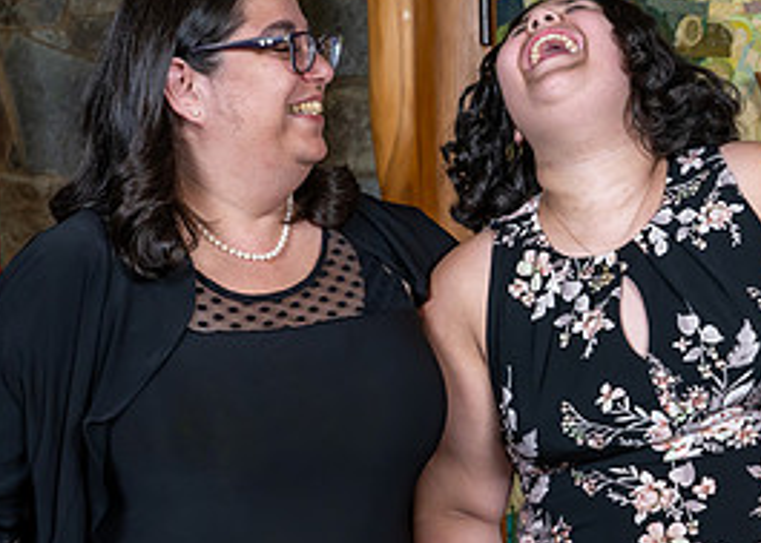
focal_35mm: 112
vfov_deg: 12.8
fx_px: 2419
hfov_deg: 17.5
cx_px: 718
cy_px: 262
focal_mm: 42
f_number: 7.1
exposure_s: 1/200
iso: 640
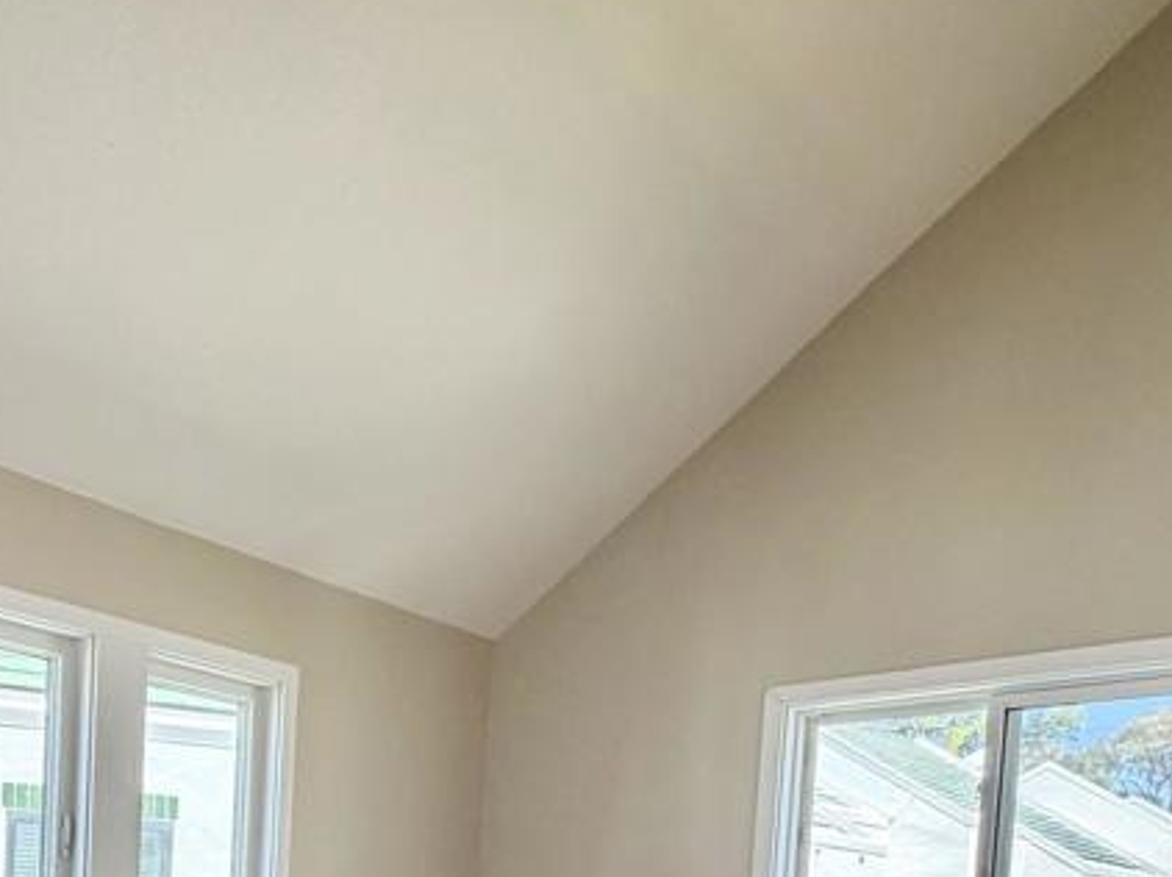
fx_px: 1150
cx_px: 247
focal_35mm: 34
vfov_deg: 35.3
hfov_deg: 50.9
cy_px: 982
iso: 200
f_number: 2.2
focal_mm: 2.22
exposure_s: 1/120
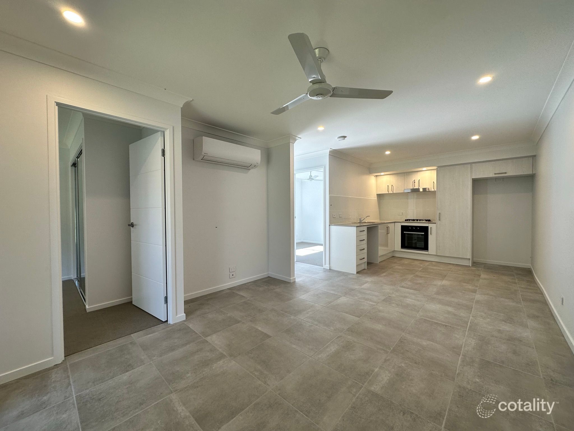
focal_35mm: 14
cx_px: 287
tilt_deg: -0.9
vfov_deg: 85.7
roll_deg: +0.3
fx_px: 232
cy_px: 216
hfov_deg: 102.1
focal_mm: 2.22
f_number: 2.2
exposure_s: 1/100
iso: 50
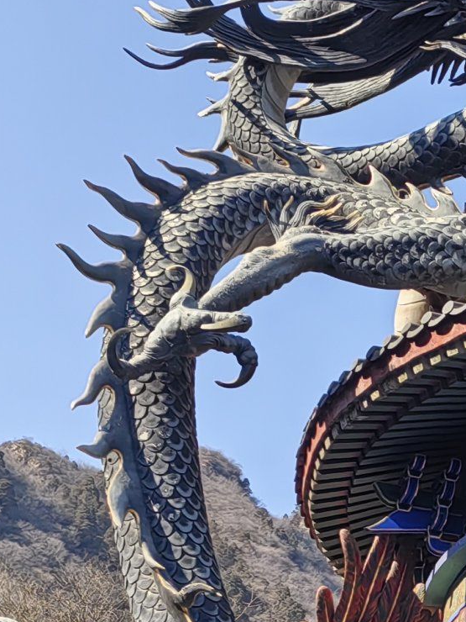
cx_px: 797
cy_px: 696
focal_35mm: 107
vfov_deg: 17.7
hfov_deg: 12.8
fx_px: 1921
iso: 50
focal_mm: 5.52
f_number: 1.9
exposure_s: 1/3333
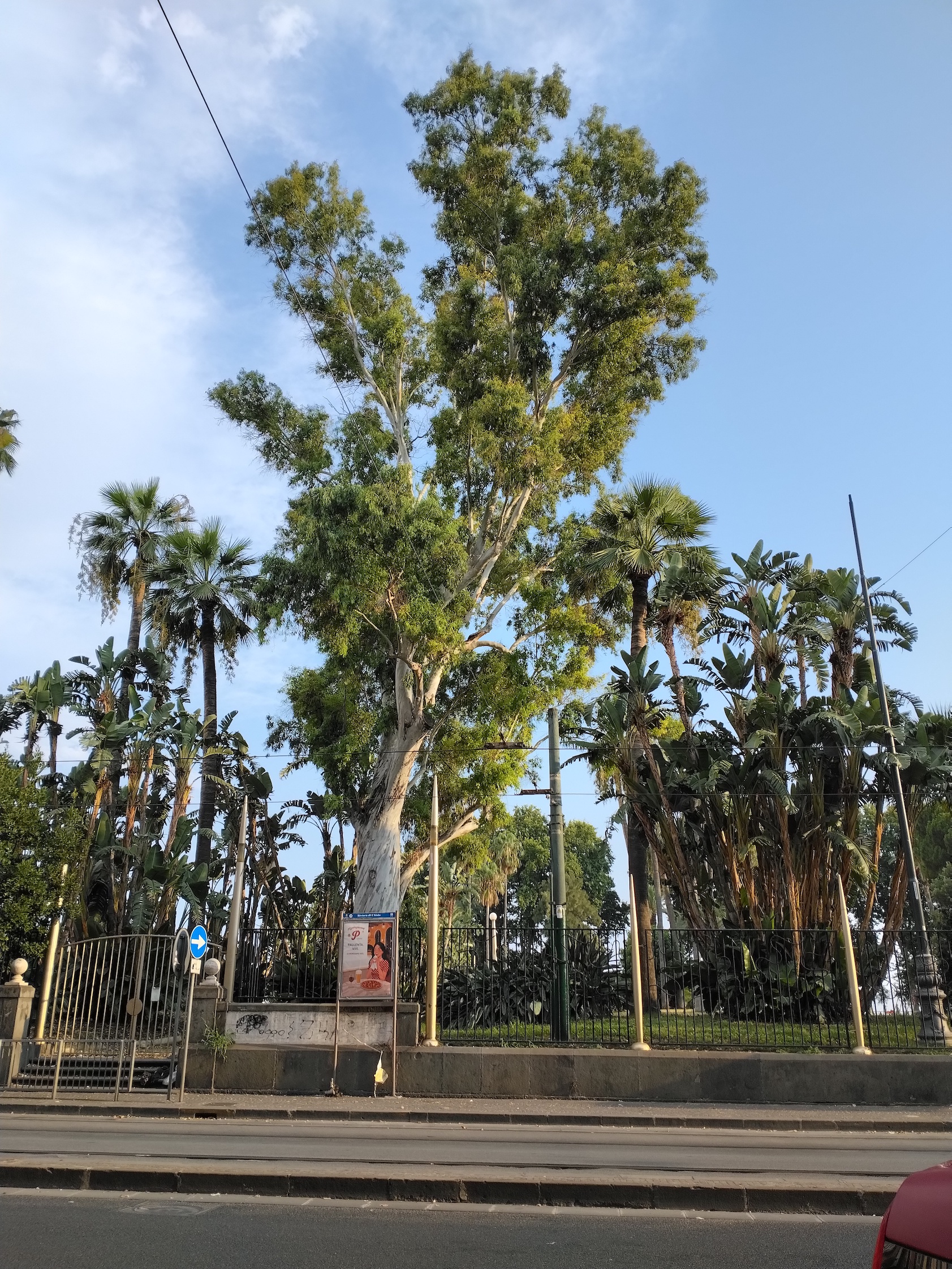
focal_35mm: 27
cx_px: 476
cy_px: 634
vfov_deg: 65.3
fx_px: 990
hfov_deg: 51.4
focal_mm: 4.05
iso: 100
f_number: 1.8
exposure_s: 1/339
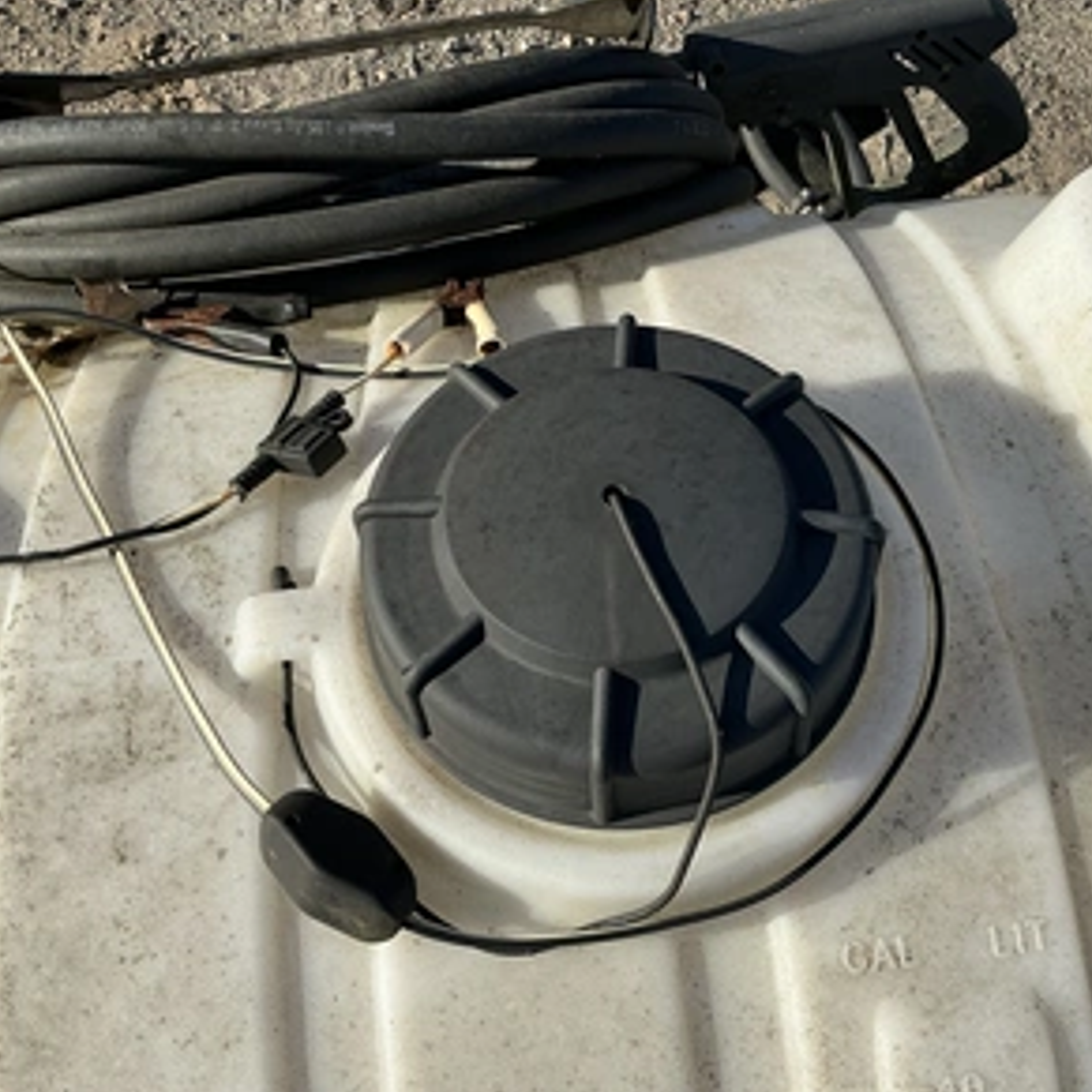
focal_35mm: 34
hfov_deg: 48.4
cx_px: 597
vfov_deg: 48.4
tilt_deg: -61.5
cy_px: 537
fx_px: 1213
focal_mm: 3
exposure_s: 1/1786
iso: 25
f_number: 1.8
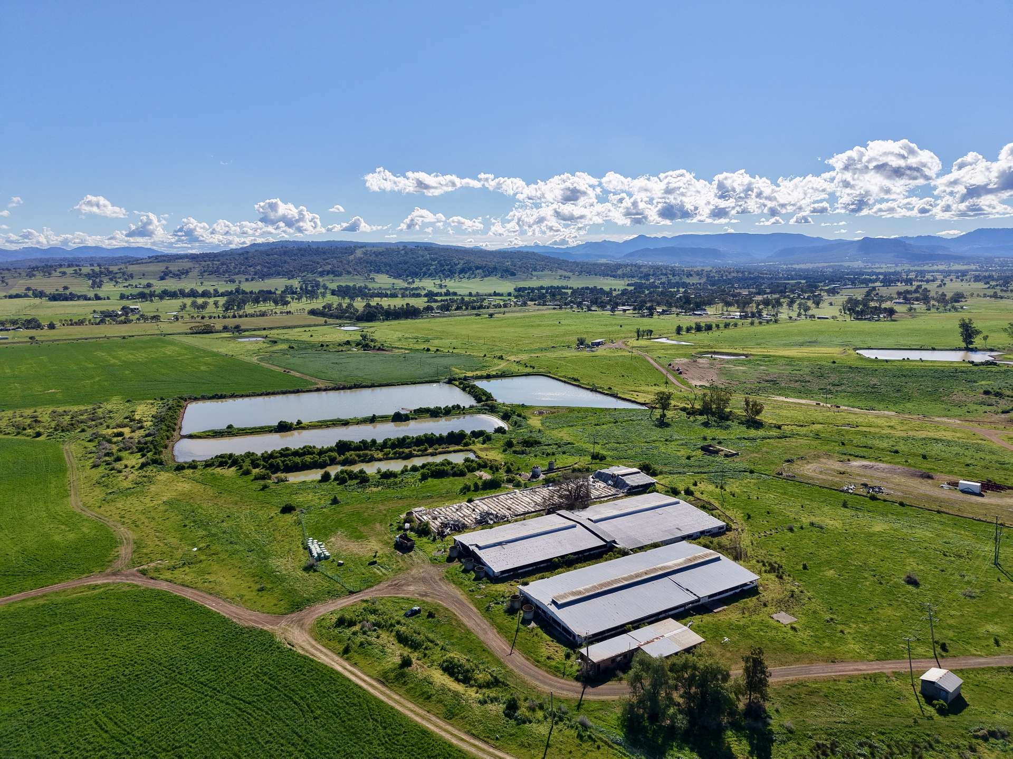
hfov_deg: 71.6
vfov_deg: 56.8
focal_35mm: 24
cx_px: 506
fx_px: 702
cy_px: 380
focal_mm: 8.67
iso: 230
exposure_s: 1/6400
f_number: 1.8
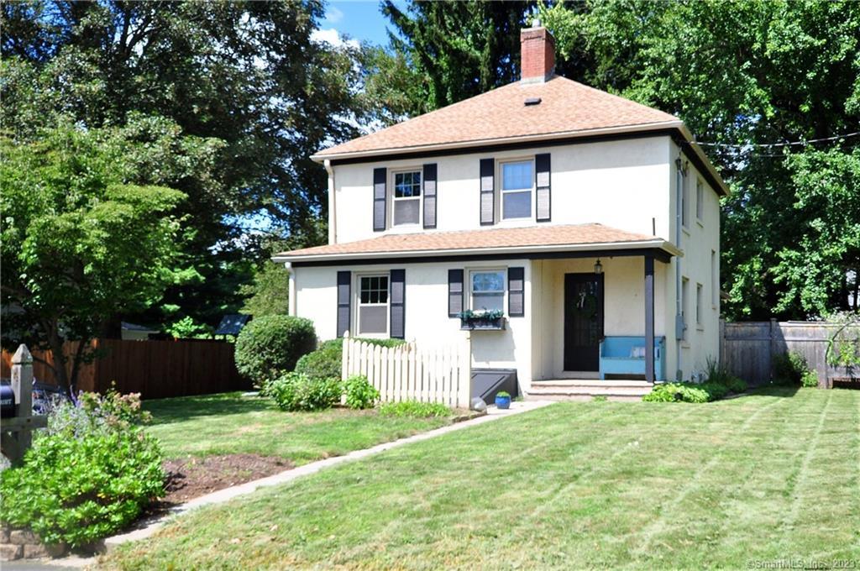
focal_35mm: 30
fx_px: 716
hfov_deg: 62.0
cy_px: 286
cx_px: 430
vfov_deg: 43.5
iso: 250
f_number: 8
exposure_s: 1/250
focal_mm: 20
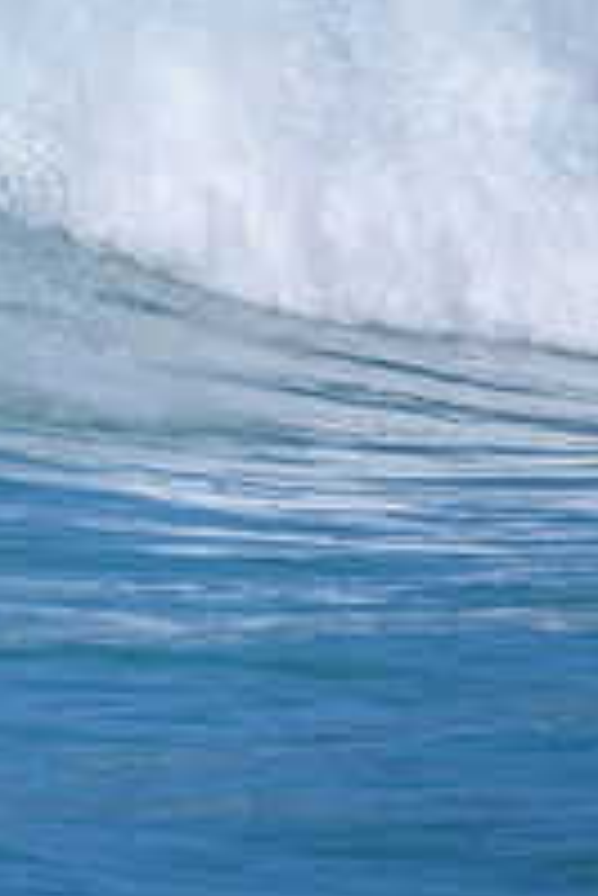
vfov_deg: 0.7
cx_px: -611
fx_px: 72500
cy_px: 218
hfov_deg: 0.5
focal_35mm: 2915
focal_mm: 1000
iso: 2800
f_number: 11
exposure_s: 1/2000
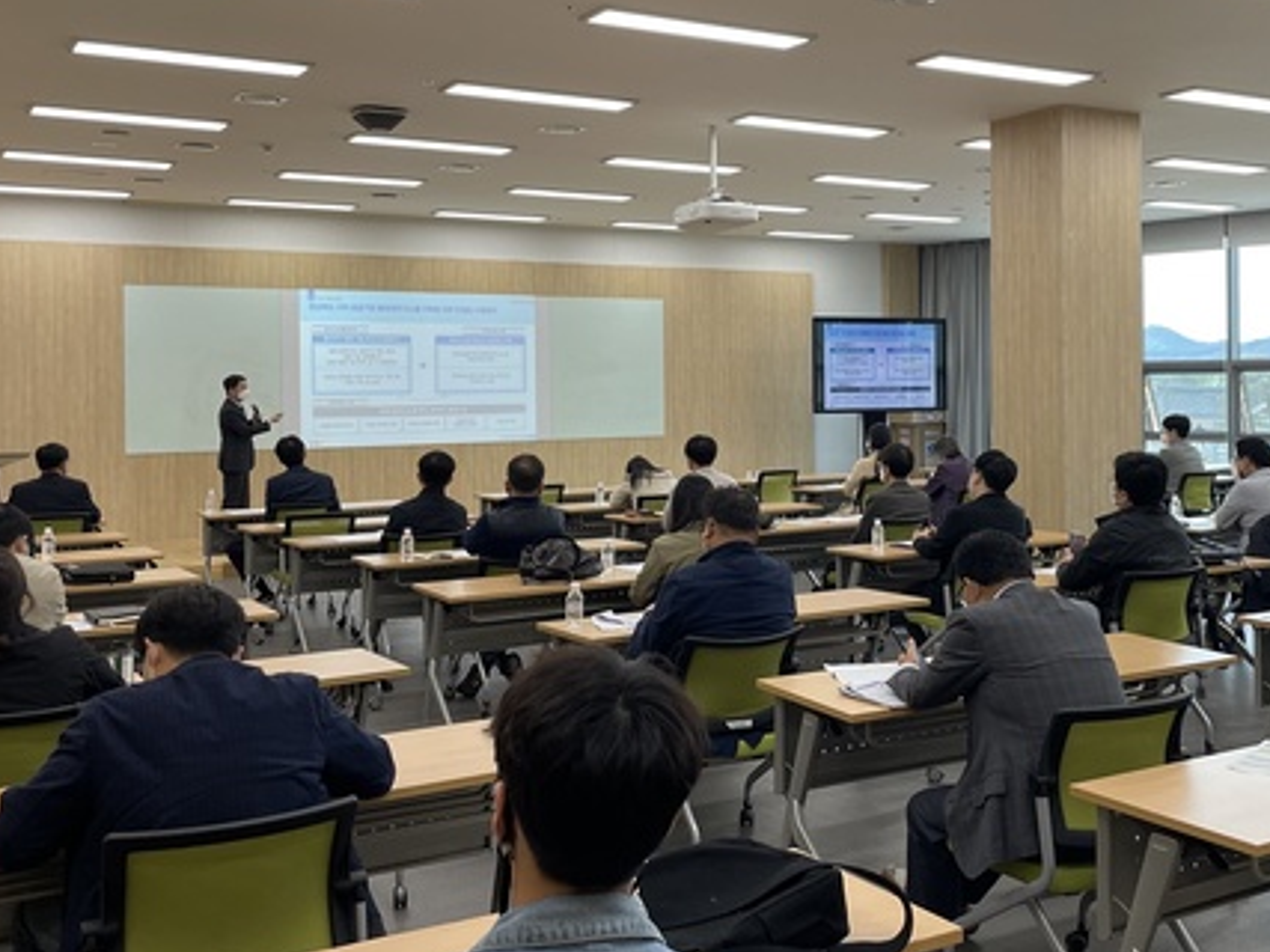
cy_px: 396
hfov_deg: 47.5
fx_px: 1430
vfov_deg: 36.7
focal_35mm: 39
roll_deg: +0.1
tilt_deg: -0.3
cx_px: 782
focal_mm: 4.2
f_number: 1.6
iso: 80
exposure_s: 1/120
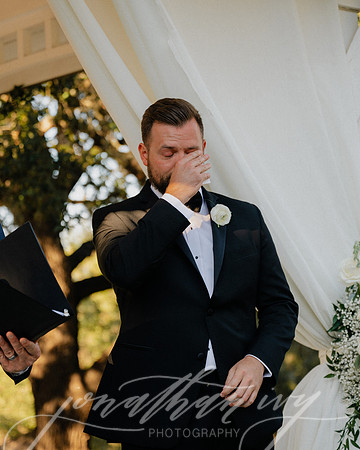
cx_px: 210
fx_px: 1294
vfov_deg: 19.7
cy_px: 225
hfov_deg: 15.8
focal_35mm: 97
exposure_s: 1/500
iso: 200
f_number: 2.8
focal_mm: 69
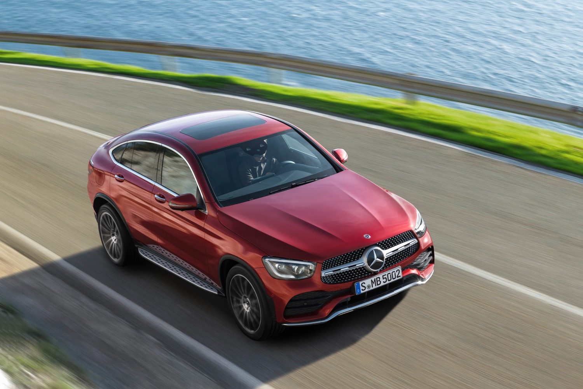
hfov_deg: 28.8
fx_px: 1134
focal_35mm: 70
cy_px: 194
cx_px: 292
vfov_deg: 19.5
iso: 200
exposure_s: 1/200
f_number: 11
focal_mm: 70
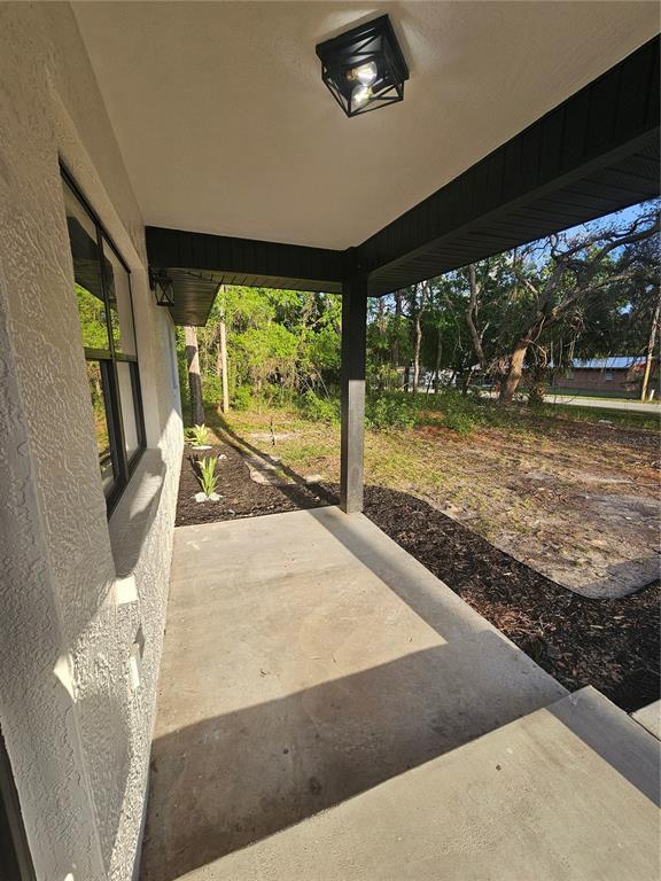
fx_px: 331
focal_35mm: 13
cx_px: 330
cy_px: 440
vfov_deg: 106.2
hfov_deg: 89.9
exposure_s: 1/467
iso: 50
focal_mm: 2.2
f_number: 2.2
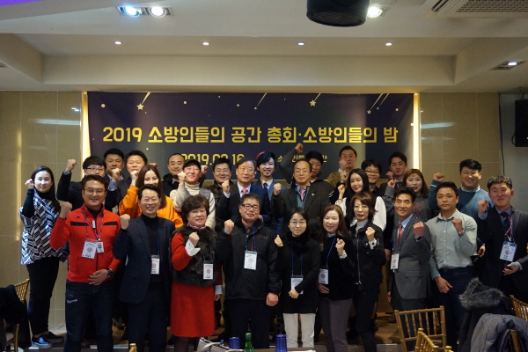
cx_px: 264
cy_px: 176
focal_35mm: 36
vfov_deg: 36.9
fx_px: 528
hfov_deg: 53.1
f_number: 4.5
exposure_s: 1/160
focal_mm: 24
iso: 3200
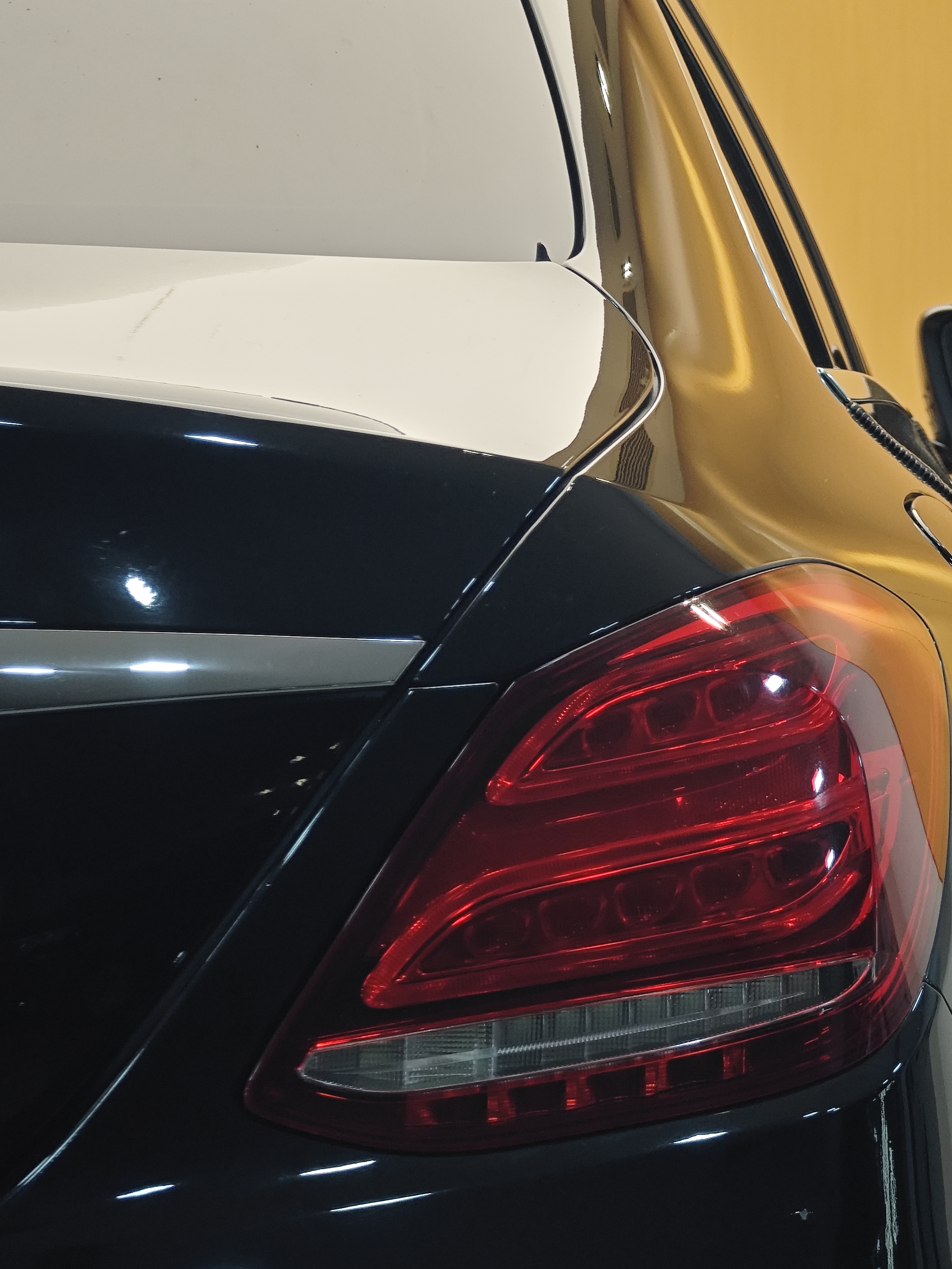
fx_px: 6308
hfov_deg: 8.6
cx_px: 696
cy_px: 622
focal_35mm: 172
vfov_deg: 11.5
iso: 500
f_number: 3
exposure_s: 1/100
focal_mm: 19.4
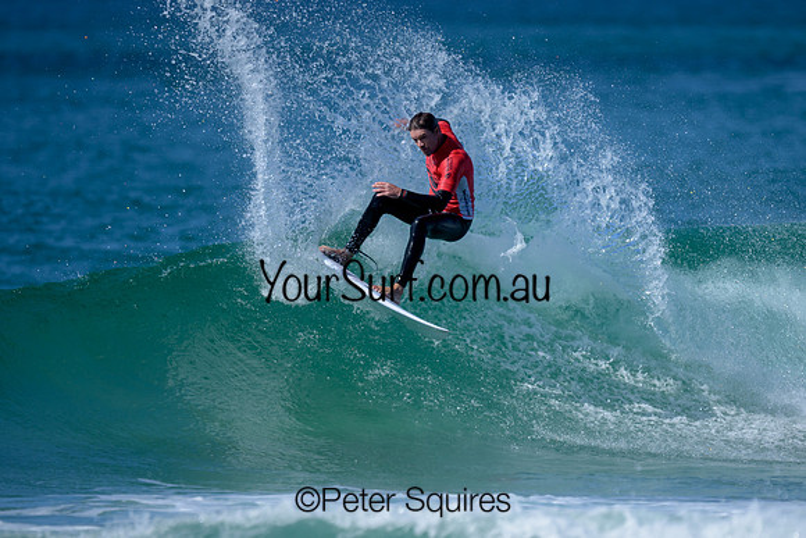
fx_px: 21779
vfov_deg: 1.4
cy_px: 327
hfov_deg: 2.1
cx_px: 410
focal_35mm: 973
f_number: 6.3
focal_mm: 800
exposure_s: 1/2000
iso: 320
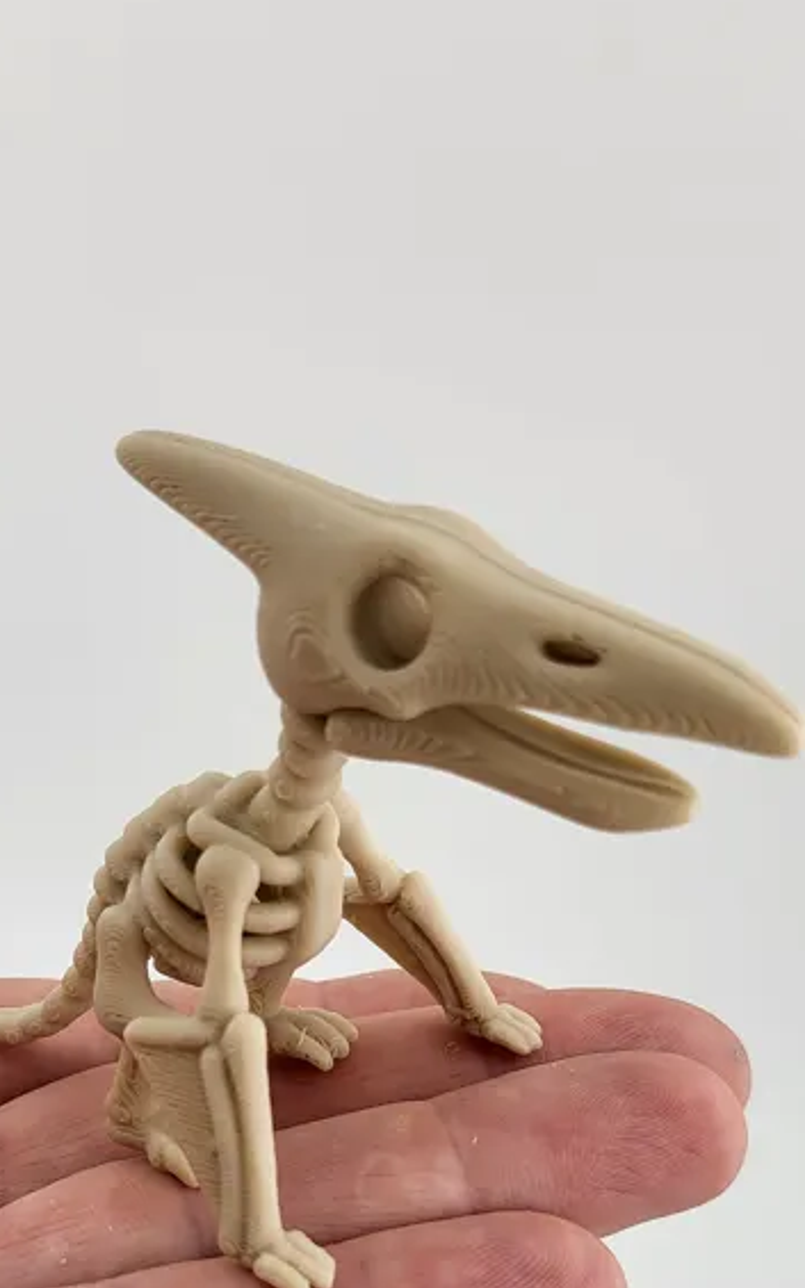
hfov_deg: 28.6
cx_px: 358
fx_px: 1580
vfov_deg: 42.4
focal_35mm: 45
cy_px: 1033
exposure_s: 1/280
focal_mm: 5
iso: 64
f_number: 1.8
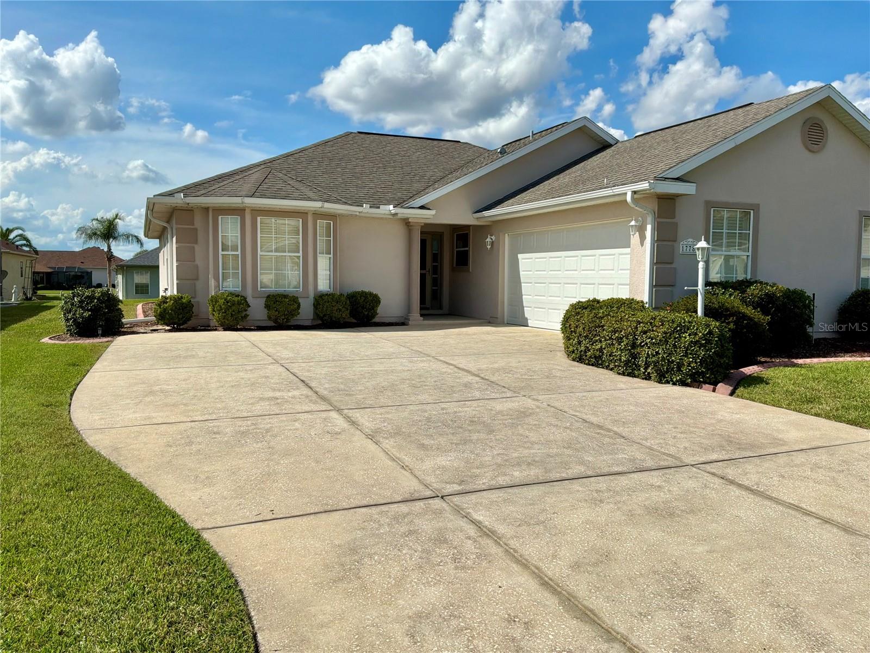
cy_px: 326
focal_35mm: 28
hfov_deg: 63.4
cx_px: 435
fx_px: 704
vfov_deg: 49.7
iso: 25
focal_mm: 3
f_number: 1.8
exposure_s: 1/4405
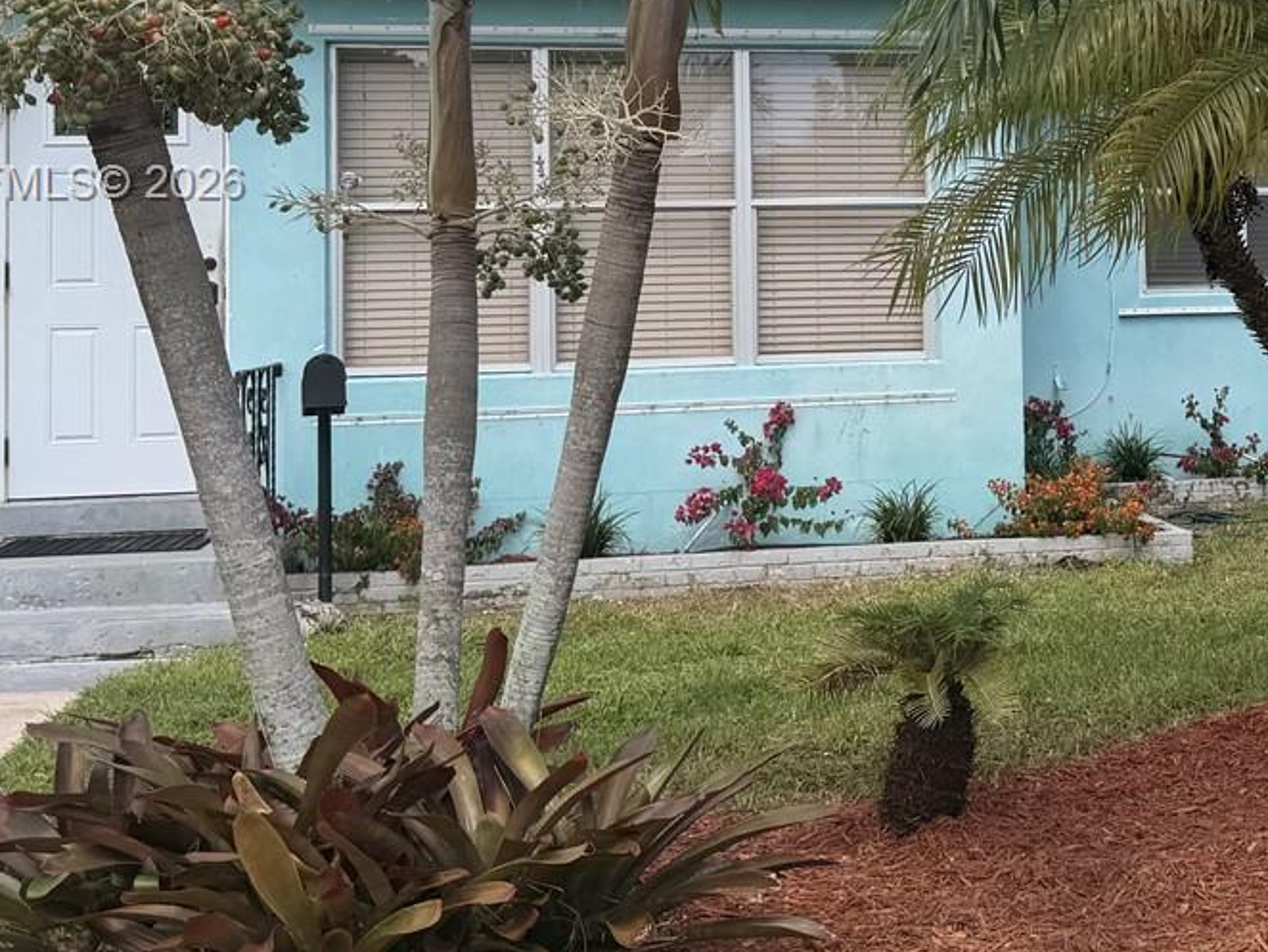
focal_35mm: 58
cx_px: 1180
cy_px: 186
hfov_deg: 31.4
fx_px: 2125
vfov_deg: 24.8
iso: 80
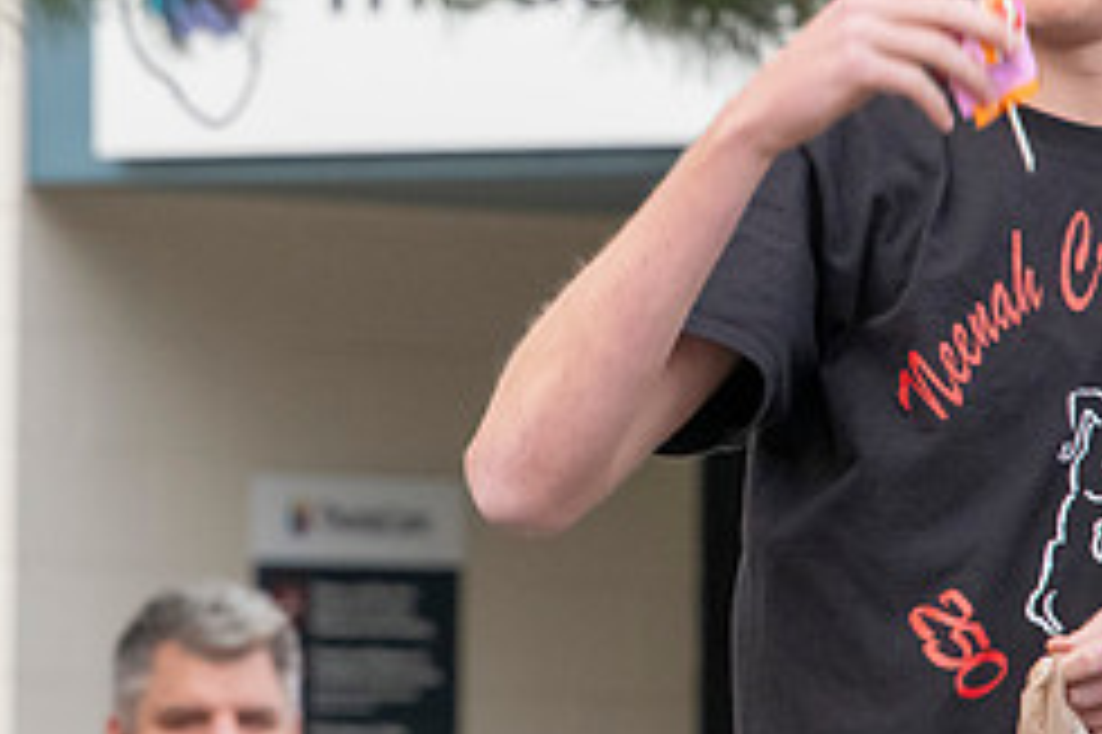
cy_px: 117
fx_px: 27775
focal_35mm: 908
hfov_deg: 2.3
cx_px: 427
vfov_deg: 1.5
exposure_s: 1/250
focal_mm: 300
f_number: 11
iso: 3200
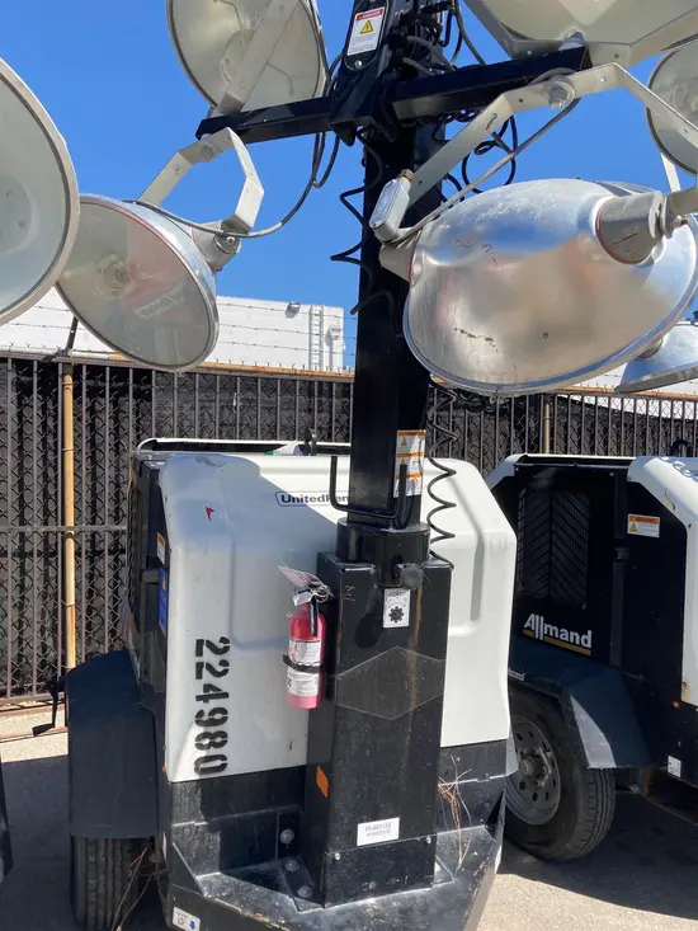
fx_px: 753
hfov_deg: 49.8
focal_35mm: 28
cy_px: 466
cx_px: 349
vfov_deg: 63.4
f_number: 1.8
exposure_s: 1/1799
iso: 20
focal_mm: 3.99
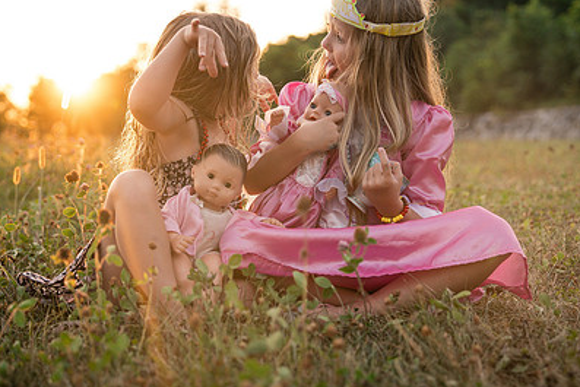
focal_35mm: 73
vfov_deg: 18.7
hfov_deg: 27.7
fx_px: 1176
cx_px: 286
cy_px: 175
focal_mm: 50
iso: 250
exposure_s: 1/500
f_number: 2.8
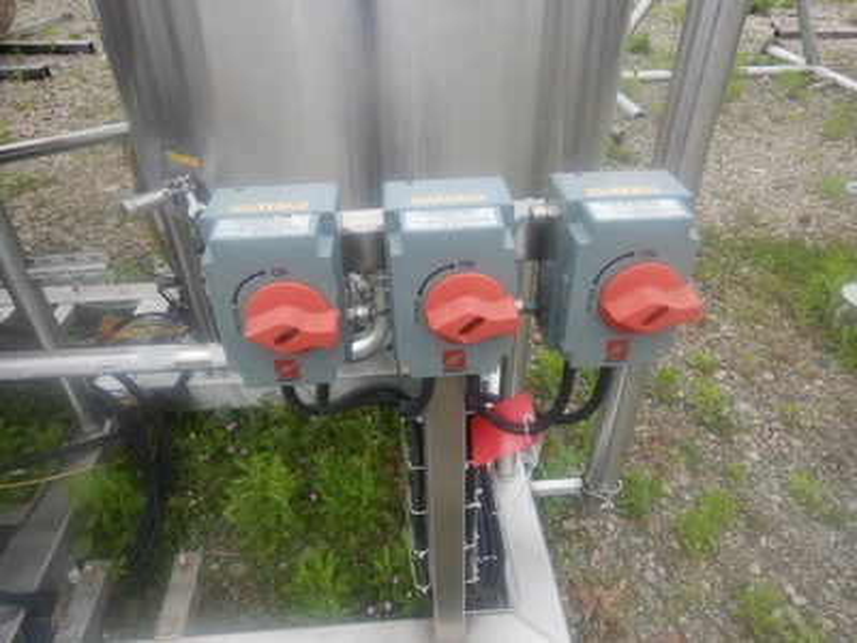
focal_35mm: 24
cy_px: 322
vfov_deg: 56.8
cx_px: 428
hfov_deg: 71.6
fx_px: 594
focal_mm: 4.3
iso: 125
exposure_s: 1/640
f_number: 2.8
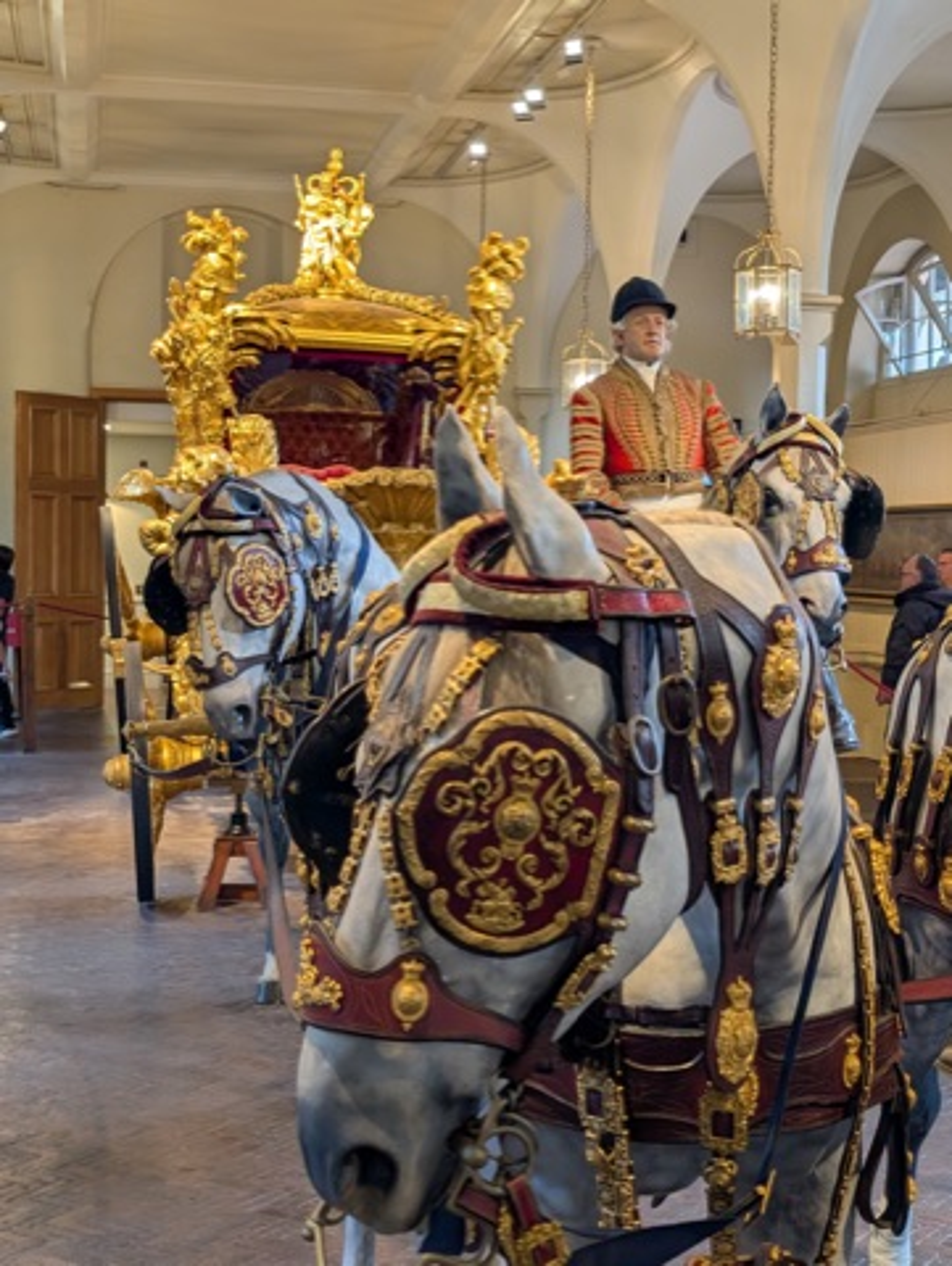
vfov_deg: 38.9
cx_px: 476
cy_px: 633
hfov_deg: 29.7
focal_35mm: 49
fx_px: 1794
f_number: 1.68
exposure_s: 1/100
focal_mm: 6.9
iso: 208
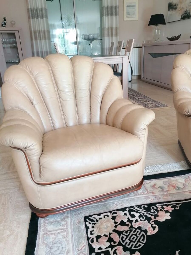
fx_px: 221
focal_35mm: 30
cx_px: 100
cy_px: 132
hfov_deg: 46.8
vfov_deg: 59.9
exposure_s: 1/50
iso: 200
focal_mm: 4.75
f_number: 1.8
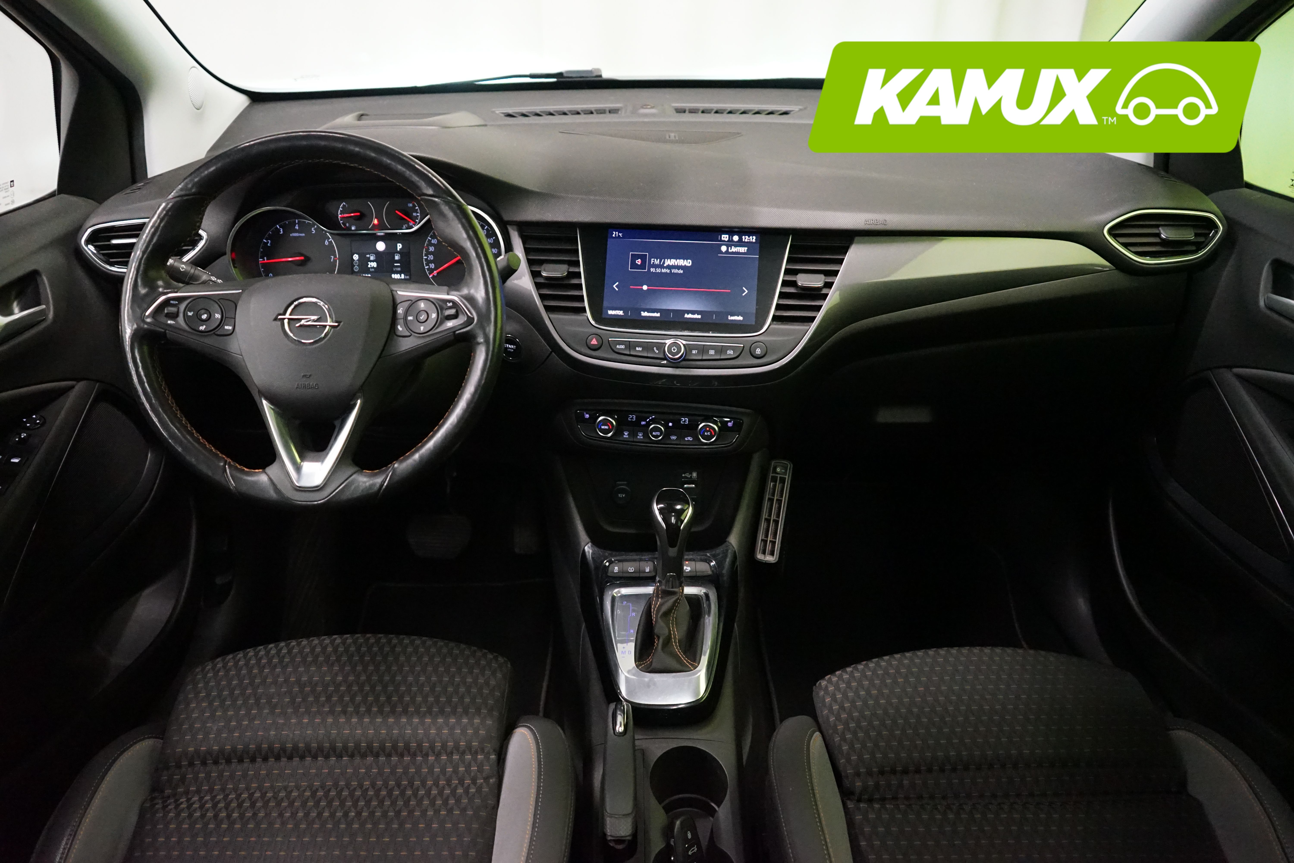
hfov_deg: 65.5
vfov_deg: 46.4
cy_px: 432
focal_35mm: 28
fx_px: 1006
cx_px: 647
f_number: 3.5
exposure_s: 1/60
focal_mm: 28
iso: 6400
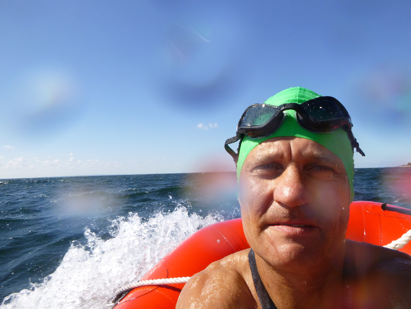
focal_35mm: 25
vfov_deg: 54.9
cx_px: 206
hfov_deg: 69.4
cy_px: 154
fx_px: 297
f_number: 3.9
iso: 100
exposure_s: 1/500
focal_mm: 4.5
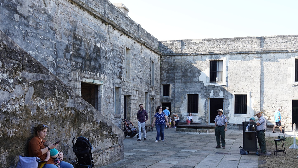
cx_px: 153
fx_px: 356
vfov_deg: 26.4
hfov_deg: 45.5
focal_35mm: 45
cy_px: 106
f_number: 5.6
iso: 100
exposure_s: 1/100
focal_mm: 31
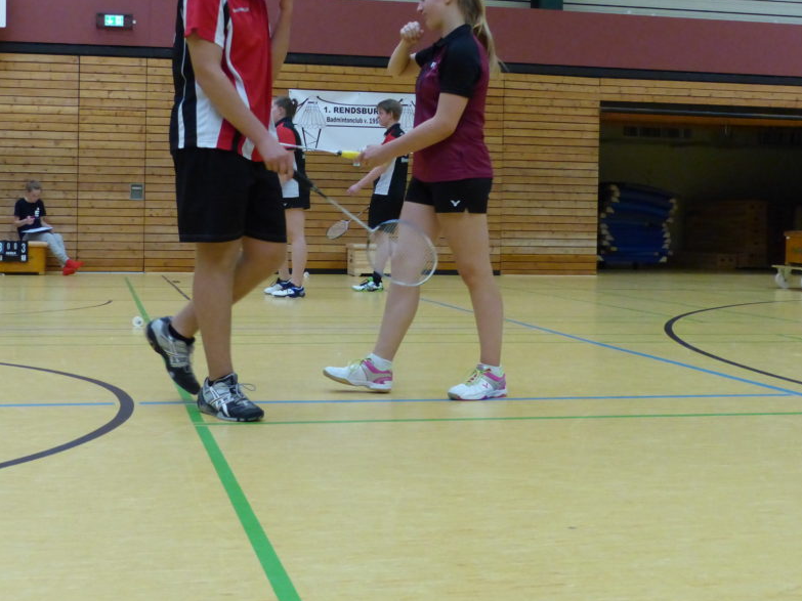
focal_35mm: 51
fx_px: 1181
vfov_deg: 28.4
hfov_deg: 37.4
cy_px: 219
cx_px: 342
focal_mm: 7
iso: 640
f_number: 2.8
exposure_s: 1/250
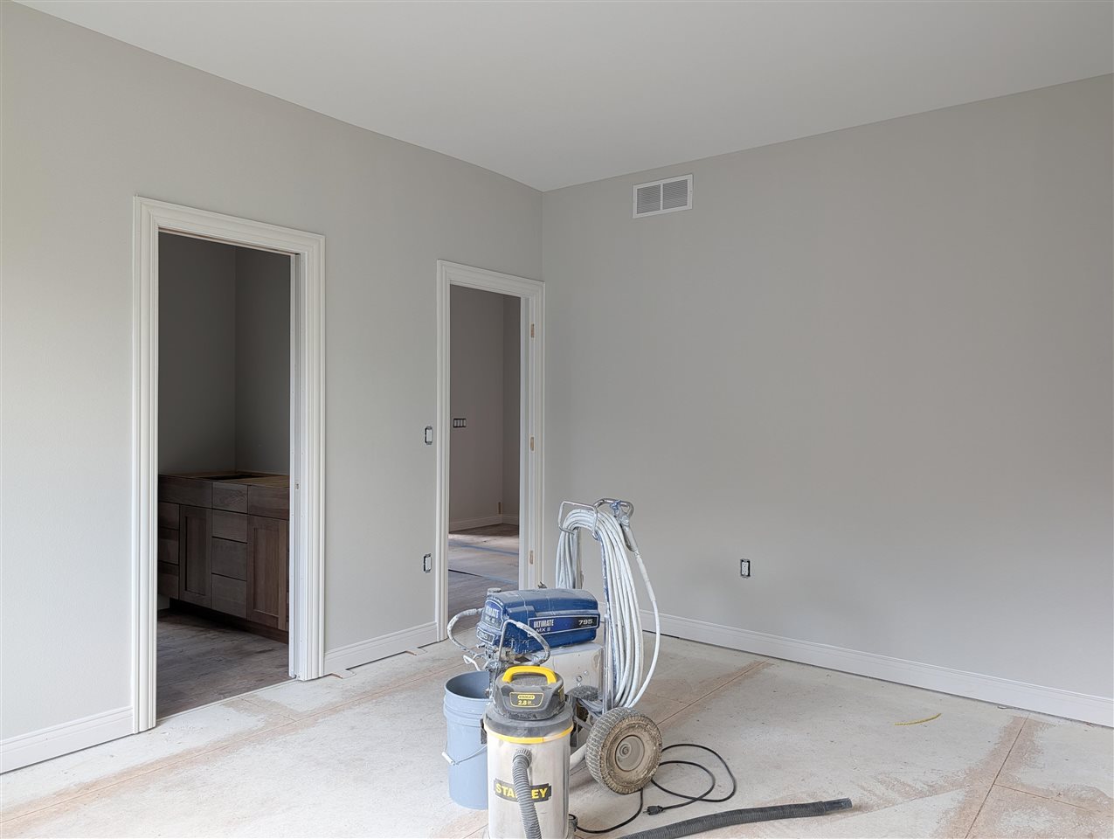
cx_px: 557
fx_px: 773
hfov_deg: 71.5
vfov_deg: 56.9
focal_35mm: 24
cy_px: 420
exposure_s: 1/41.1
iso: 18
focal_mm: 6.9
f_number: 1.68
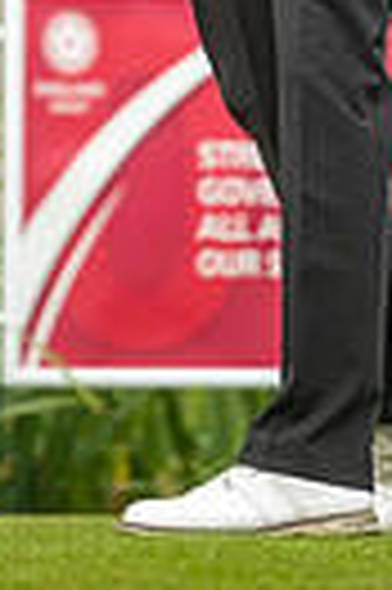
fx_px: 16850
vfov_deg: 2.0
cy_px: -374
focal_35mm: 1029
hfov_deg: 1.3
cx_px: 140
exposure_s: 1/800
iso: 640
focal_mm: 300
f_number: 4
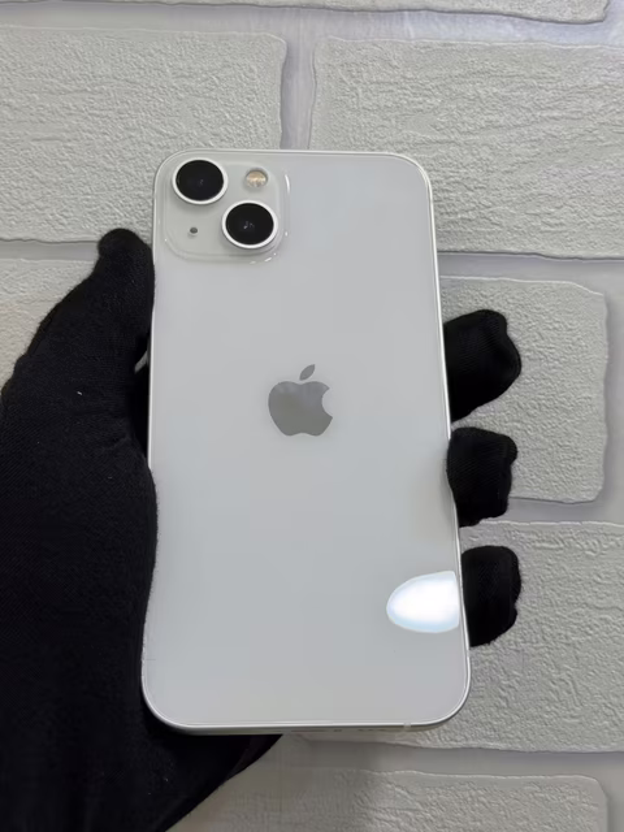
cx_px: 312
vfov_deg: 39.7
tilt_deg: +6.6
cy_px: 416
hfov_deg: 30.3
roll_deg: -2.7
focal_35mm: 48
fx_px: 1154
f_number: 1.78
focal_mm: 6.76
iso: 50
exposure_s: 1/100
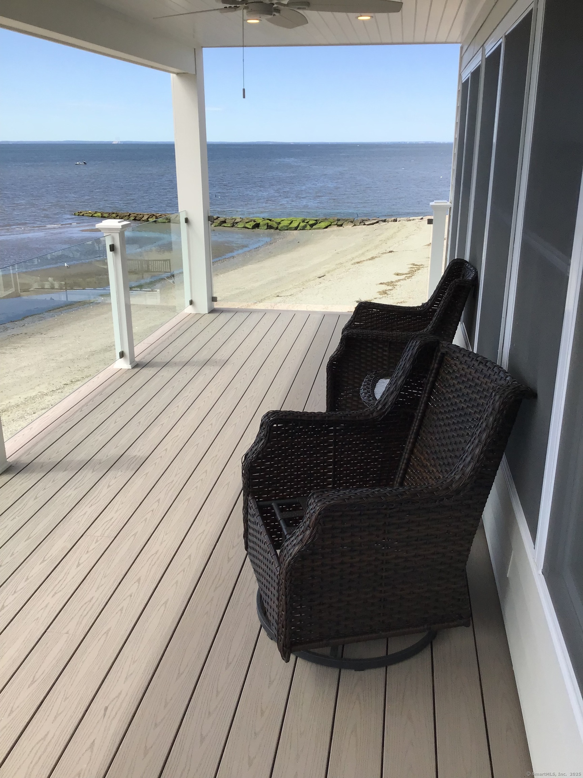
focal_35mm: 31
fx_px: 696
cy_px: 389
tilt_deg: -18.4
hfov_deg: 45.4
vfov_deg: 58.4
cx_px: 292
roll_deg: +2.5
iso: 25
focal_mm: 3.3
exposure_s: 1/1018
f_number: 2.4
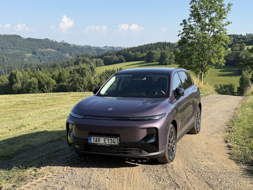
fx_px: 351
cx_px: 126
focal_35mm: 48
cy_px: 95
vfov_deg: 30.3
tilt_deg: -7.3
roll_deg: -1.3
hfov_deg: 39.7
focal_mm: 6.76
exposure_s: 1/2208
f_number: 1.78
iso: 80
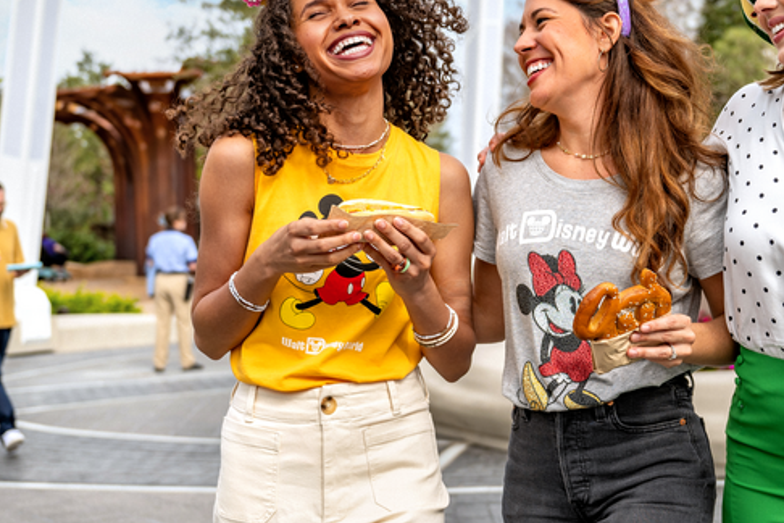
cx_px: 507
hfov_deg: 29.5
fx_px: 1481
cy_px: 243
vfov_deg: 20.0
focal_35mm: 68
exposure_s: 1/1600
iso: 50
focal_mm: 33
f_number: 2.8
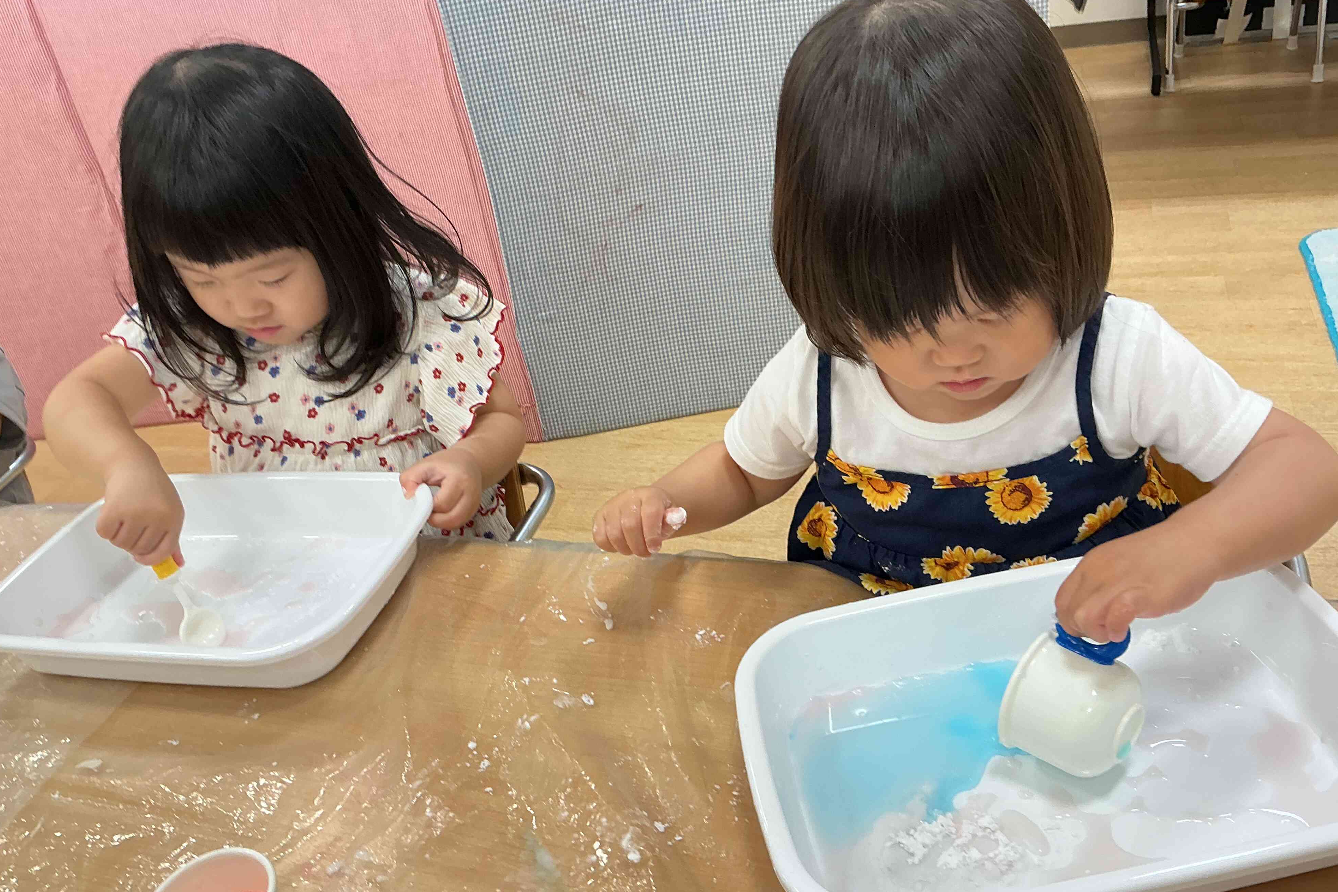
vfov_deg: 42.3
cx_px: 662
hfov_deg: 60.3
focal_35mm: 31
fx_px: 1152
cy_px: 453
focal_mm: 3
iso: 40
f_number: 1.8
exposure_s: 1/60
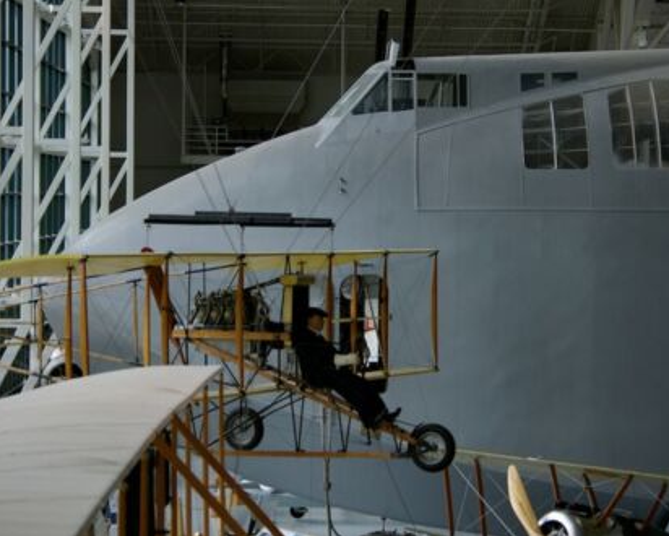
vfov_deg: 12.4
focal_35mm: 125
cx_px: 391
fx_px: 2468
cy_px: 269
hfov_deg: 15.4
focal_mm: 73
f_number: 4.5
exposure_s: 1/125
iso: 200
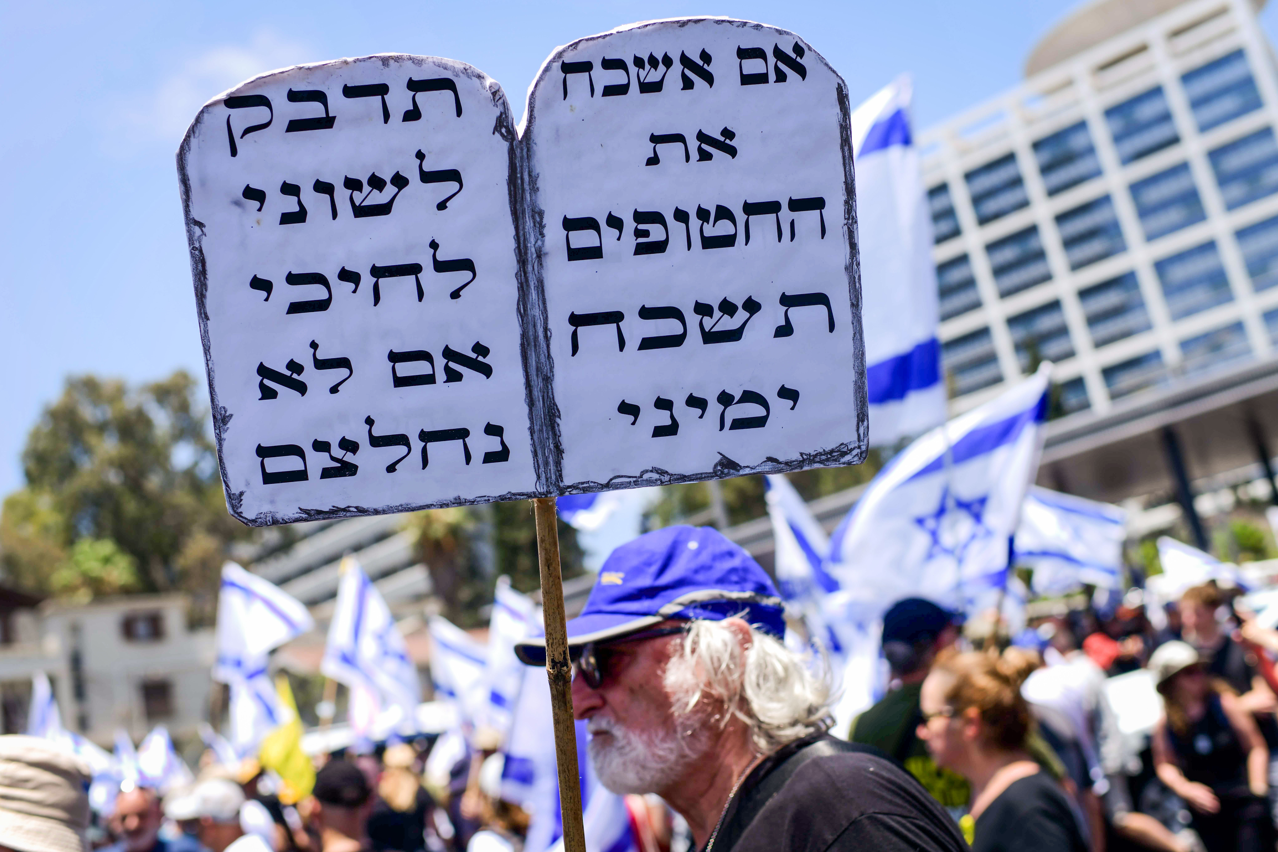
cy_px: 426
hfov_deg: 54.4
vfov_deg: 37.9
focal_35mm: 35
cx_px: 639
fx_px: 1242
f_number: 4
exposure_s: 1/400
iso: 31
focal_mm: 35
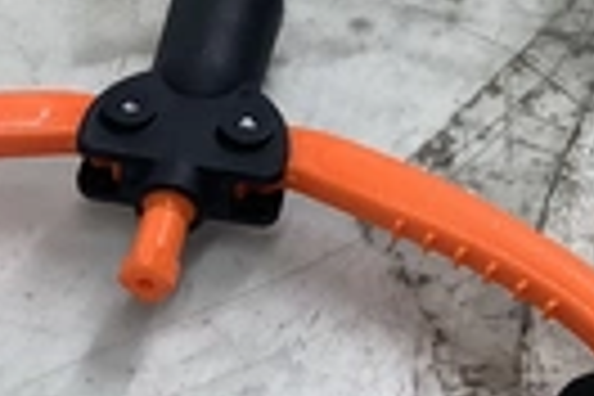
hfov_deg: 20.6
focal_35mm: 98
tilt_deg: -53.2
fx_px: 1617
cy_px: 410
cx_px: 130
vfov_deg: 13.7
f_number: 2.4
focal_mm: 3.3
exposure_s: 1/120
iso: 64
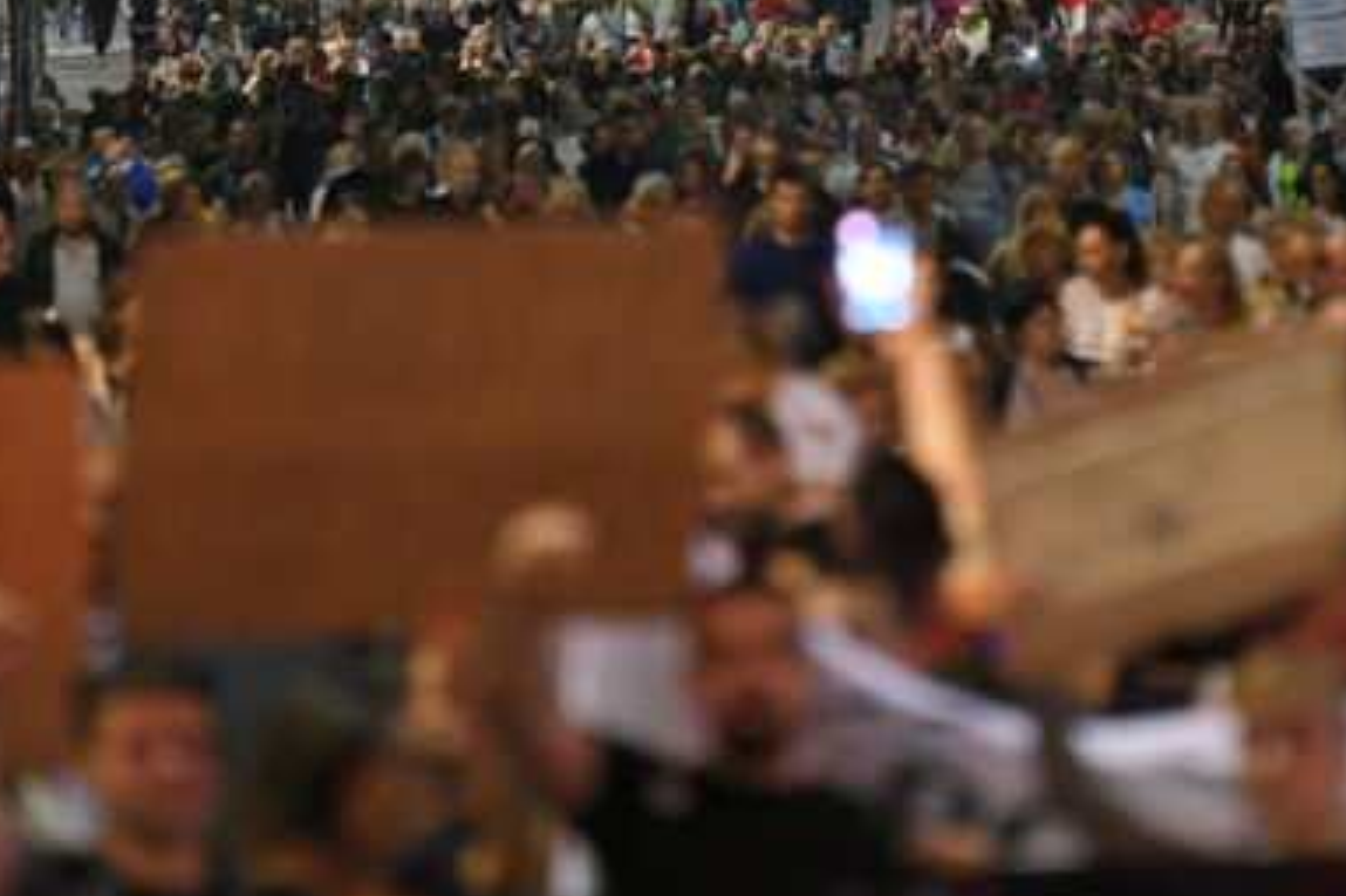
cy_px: 72
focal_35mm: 535
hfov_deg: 3.9
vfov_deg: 2.6
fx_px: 19993
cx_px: 819
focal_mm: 200
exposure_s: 1/125
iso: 6400
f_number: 2.8
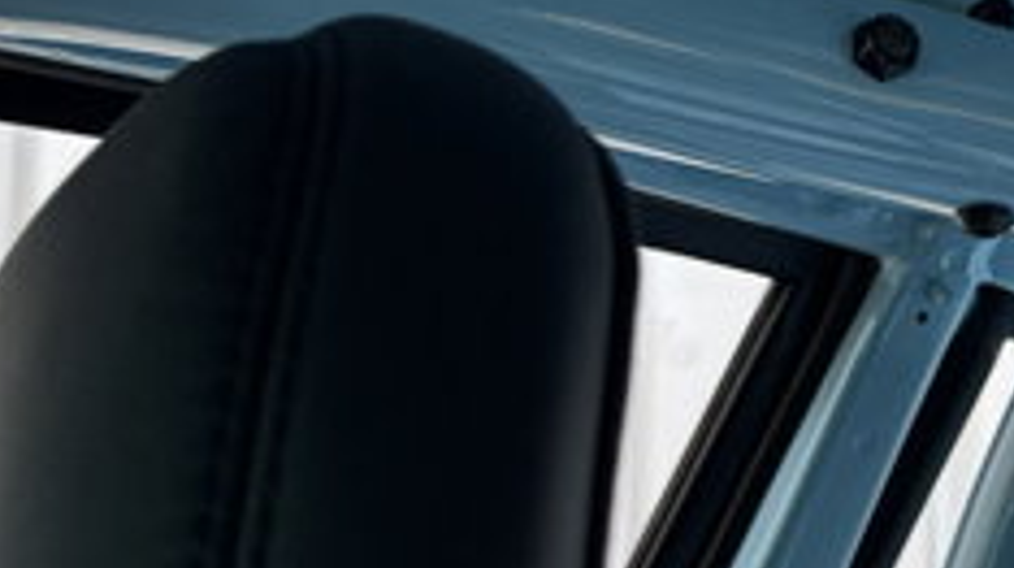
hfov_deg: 22.3
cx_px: 1309
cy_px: 291
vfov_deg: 14.0
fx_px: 2310
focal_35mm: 86
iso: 200
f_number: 1.78
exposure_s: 1/60
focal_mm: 6.76
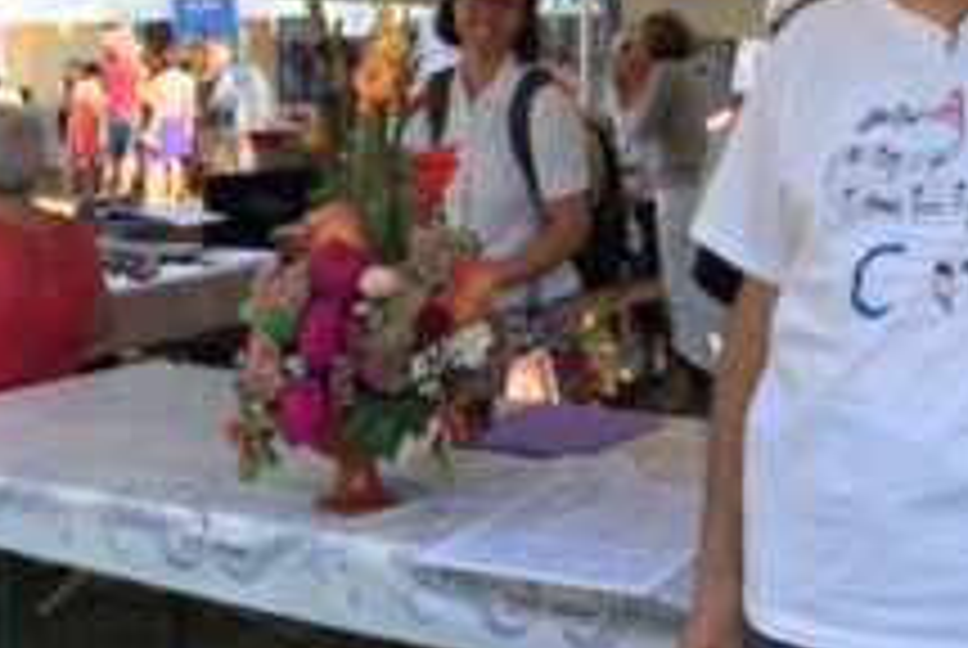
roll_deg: -1.0
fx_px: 1508
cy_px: 36
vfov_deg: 23.5
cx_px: 491
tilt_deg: +0.6
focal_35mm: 56
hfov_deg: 35.6
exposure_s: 1/377
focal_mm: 4.15
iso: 32
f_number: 2.2
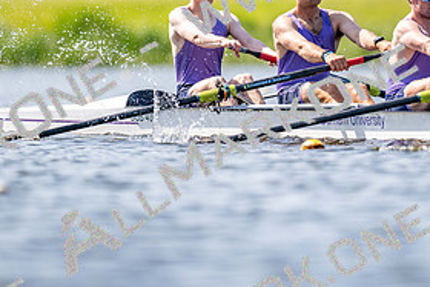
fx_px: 14842
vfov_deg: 1.1
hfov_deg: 1.7
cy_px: 40
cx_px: 372
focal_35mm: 1242
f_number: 4
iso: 400
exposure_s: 1/2500
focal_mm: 600
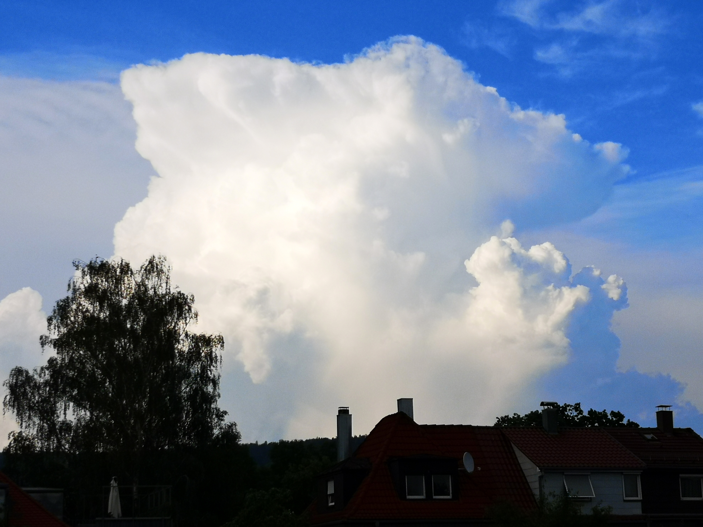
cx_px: 352
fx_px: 1523
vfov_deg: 19.6
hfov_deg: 26.0
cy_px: 264
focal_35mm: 75
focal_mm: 3.95
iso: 50
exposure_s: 1/4184
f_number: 1.8
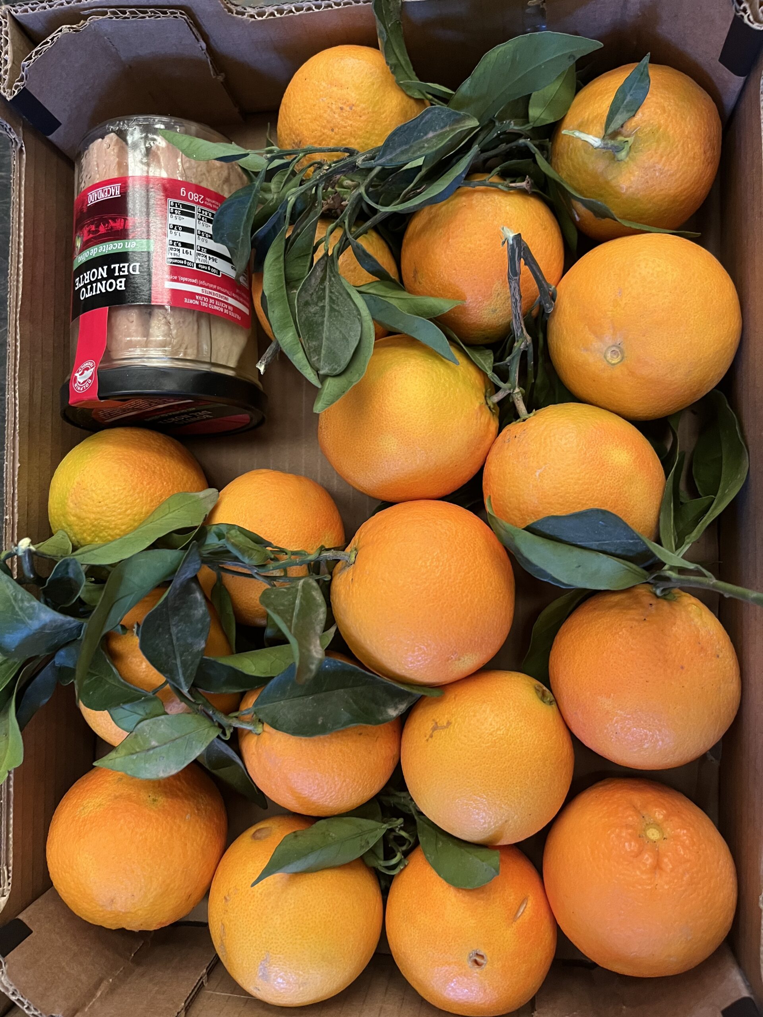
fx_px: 764
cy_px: 508
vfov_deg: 67.3
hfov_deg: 53.1
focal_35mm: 26
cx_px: 382
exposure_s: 1/60
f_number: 1.6
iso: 400
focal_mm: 5.1
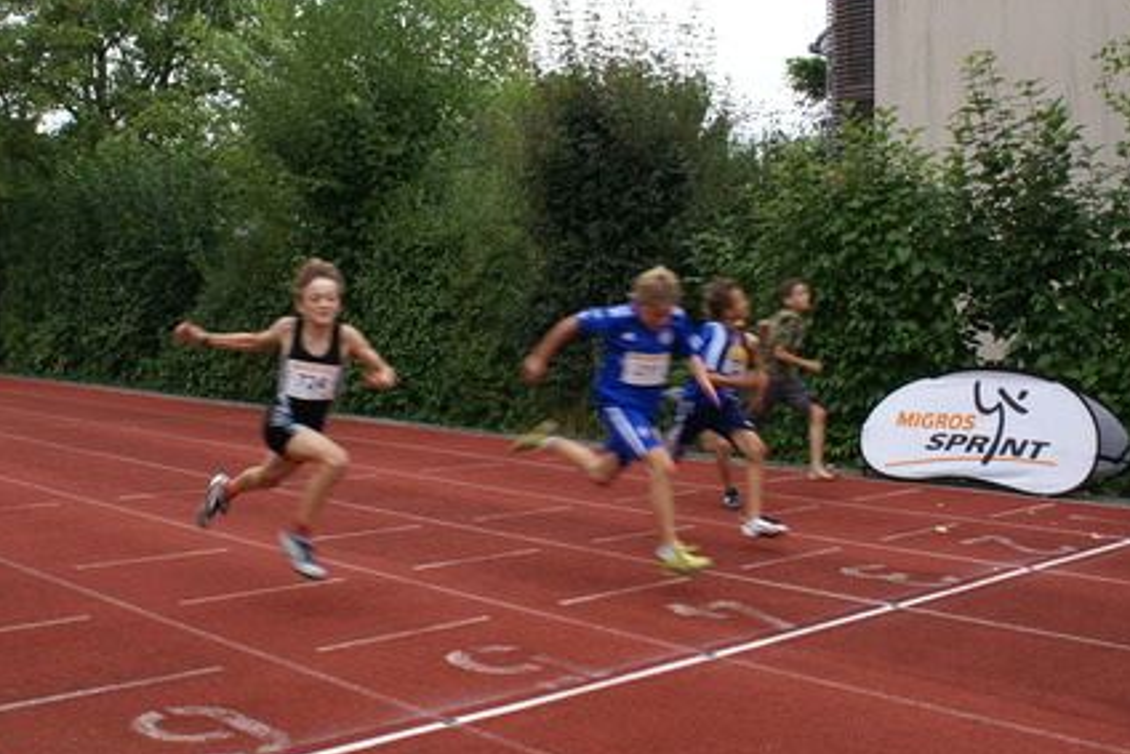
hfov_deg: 46.4
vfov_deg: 31.9
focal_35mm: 42
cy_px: 322
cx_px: 584
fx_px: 1319
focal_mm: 22
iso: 100
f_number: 4
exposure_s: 1/125
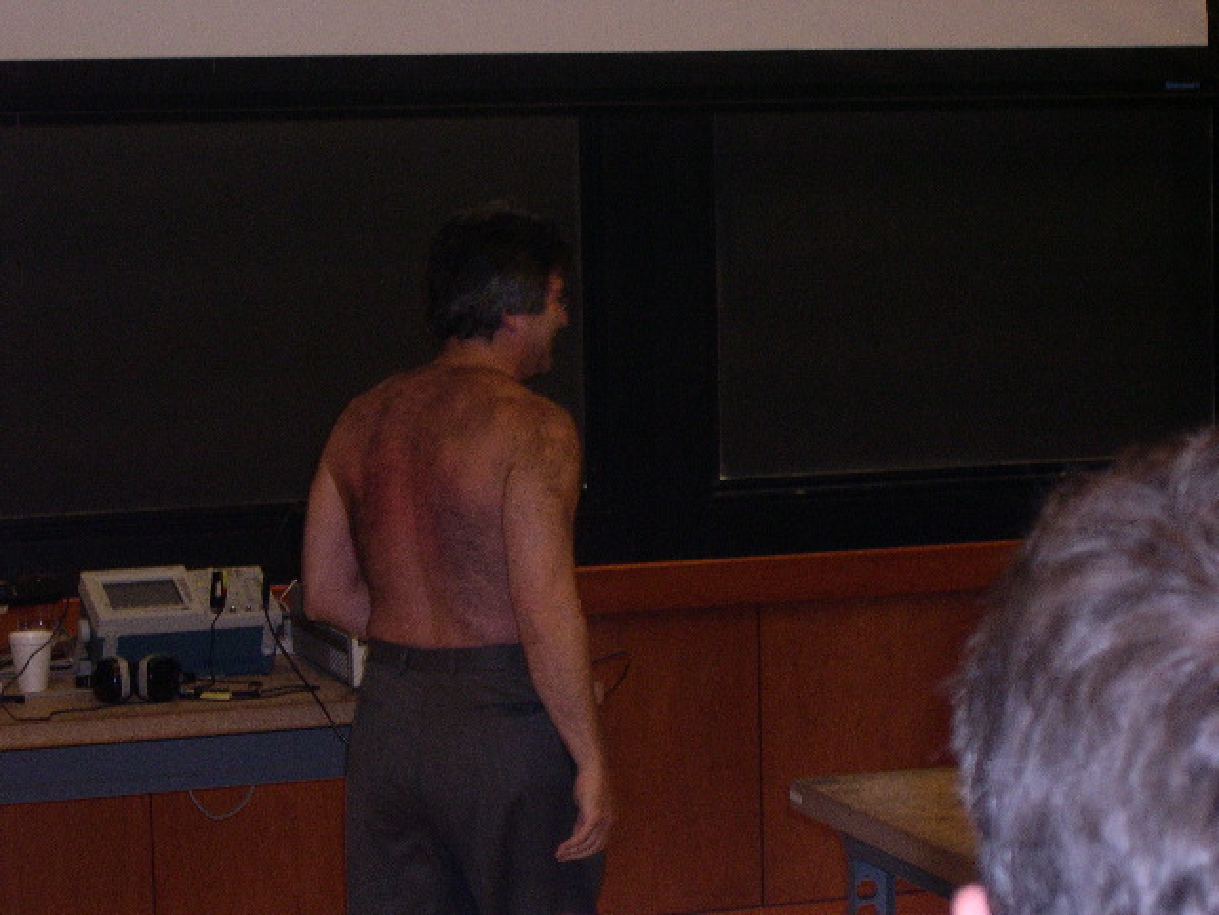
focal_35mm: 102
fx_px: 3592
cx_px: 610
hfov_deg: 19.3
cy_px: 458
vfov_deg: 14.5
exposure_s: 1/60
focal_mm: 21.6
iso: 400
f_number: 4.8
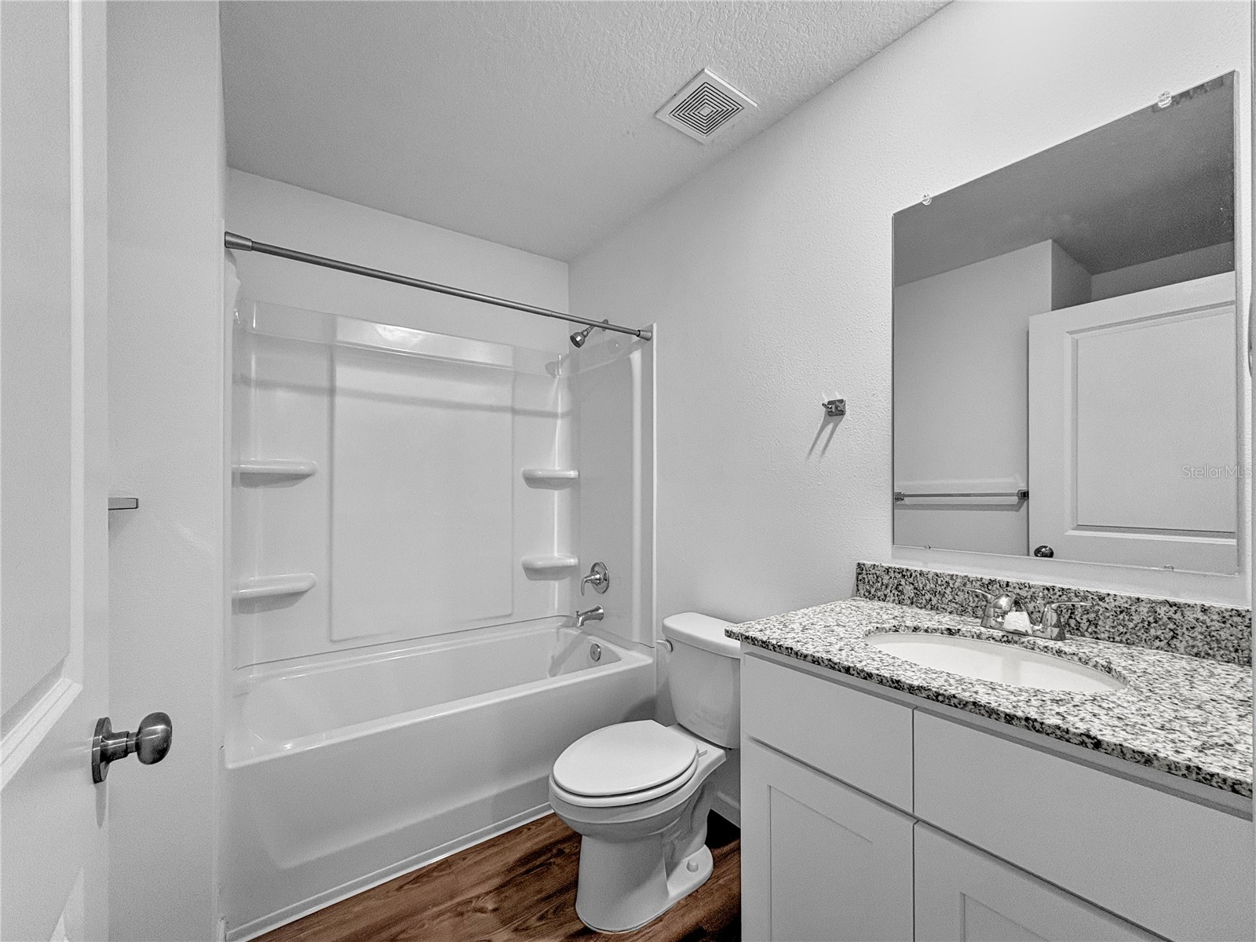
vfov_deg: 85.7
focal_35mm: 14
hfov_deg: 102.1
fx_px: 508
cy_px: 471
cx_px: 628
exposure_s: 1/60
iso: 160
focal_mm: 2.22
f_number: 2.2
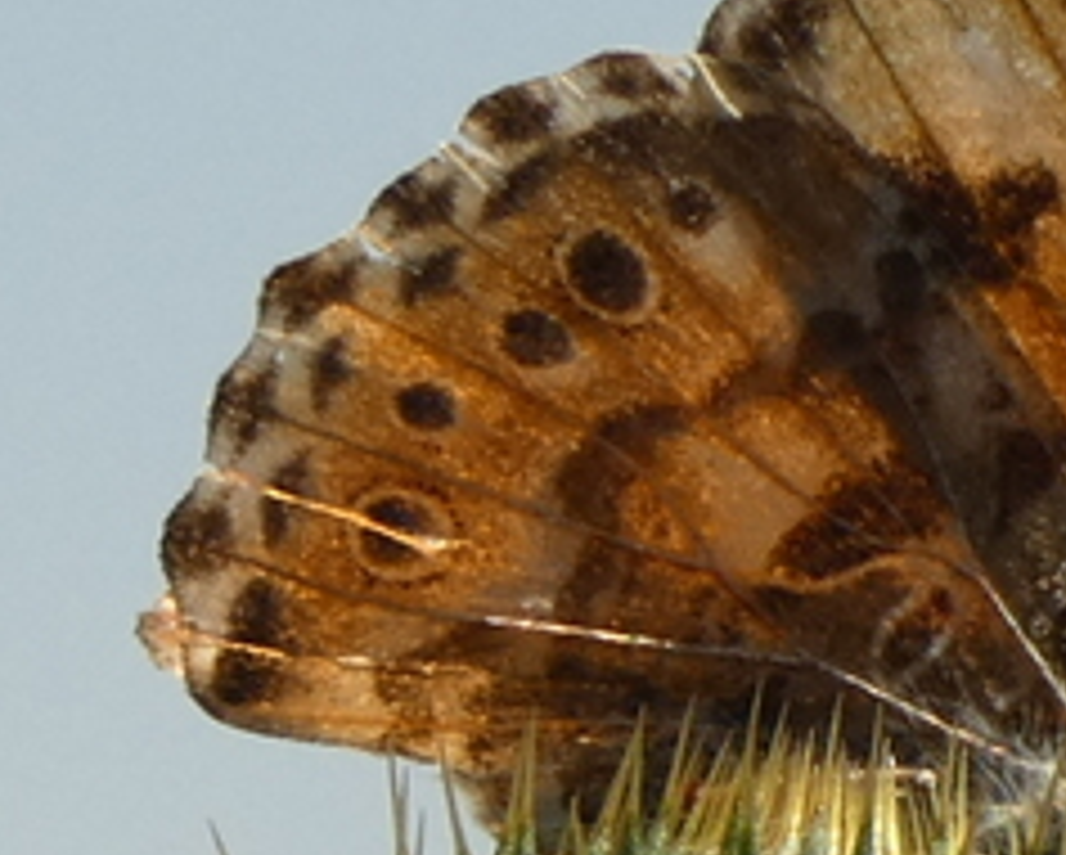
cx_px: 861
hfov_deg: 2.8
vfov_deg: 2.2
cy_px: 783
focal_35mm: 702
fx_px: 22166
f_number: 5.5
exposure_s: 1/200
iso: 80
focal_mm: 35.8
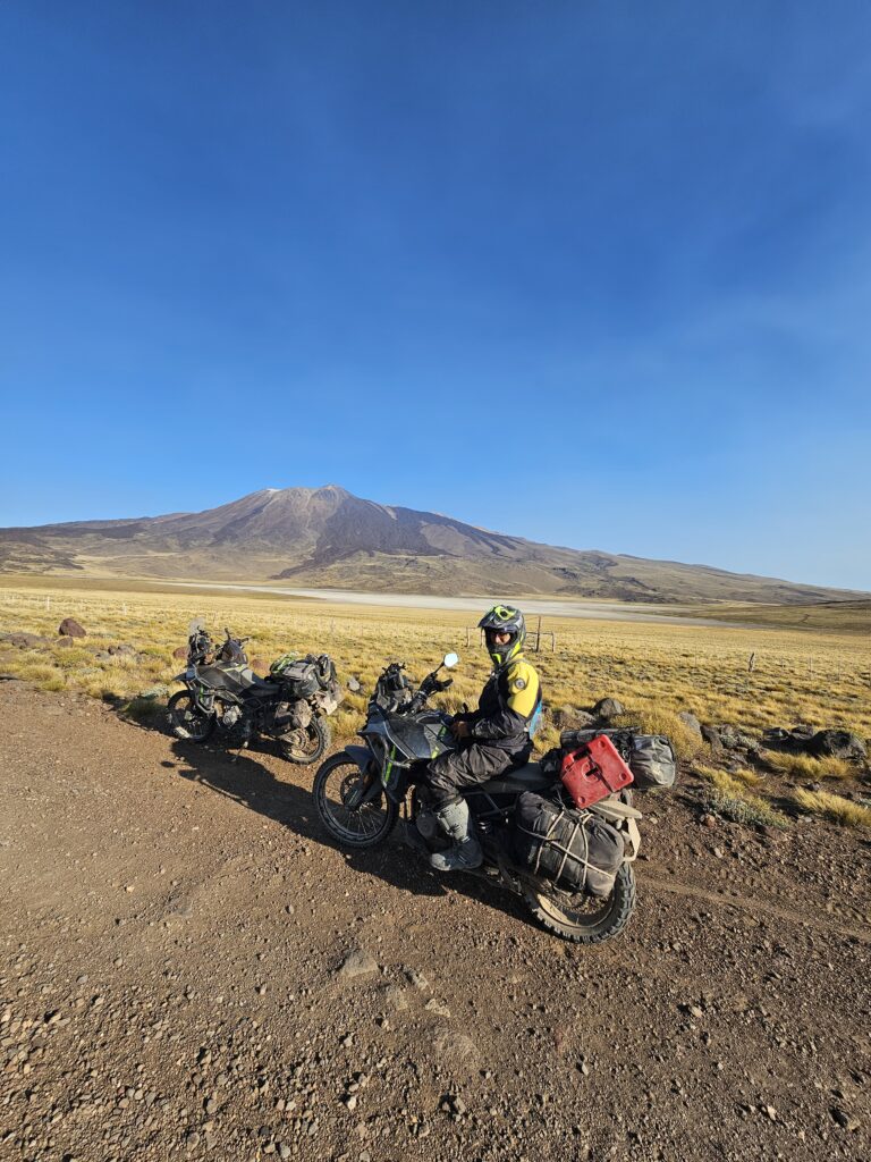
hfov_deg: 89.9
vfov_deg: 106.2
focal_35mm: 13
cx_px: 436
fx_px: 436
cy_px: 581
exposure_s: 1/2497
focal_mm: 2.2
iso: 50
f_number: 2.2
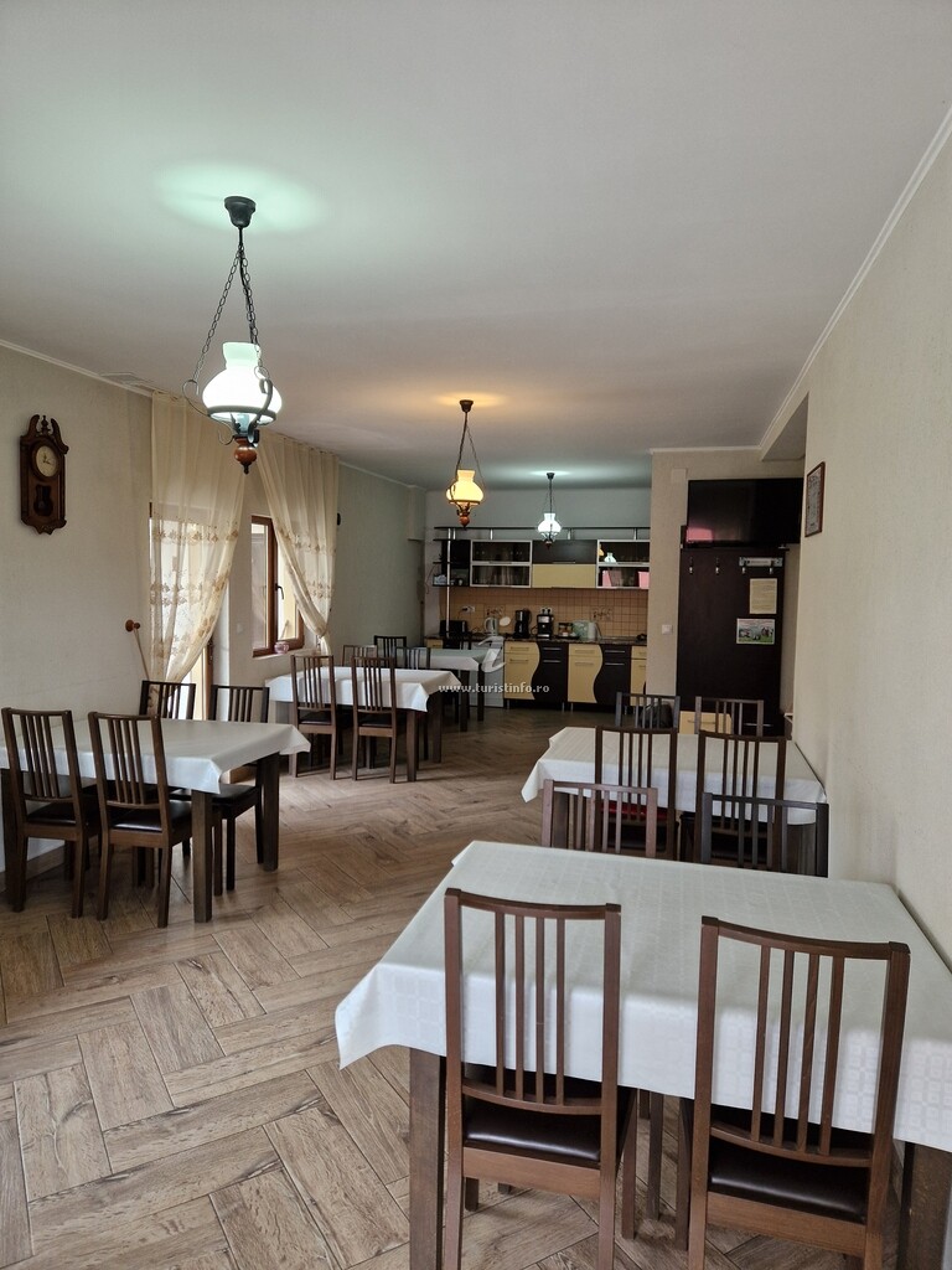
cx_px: 476
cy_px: 635
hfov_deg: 58.9
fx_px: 843
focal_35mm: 23
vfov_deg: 73.9
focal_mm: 5.4
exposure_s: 1/100
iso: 200
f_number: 1.8
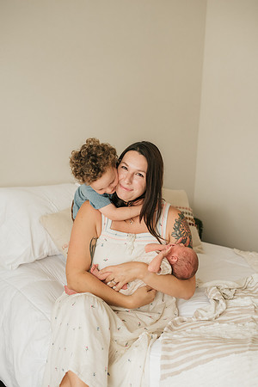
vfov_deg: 39.6
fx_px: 537
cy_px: 194
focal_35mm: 50
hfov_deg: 27.0
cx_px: 129
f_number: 2.8
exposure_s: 1/320
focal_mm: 50
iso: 1600
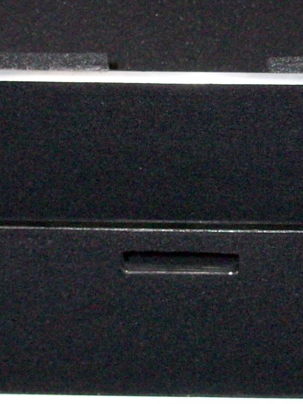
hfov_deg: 13.0
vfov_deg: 17.1
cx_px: 207
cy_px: 64
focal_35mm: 114
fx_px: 1331
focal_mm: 7.1
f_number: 3.2
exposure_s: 1/65.1
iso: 200
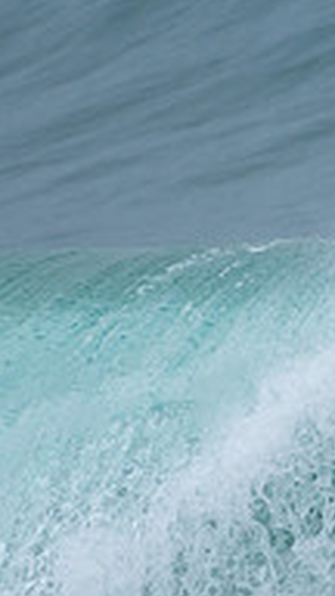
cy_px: 458
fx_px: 37395
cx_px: 772
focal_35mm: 2368
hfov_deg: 0.5
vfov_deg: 0.9
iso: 320
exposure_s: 1/1250
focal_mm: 500
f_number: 5.6
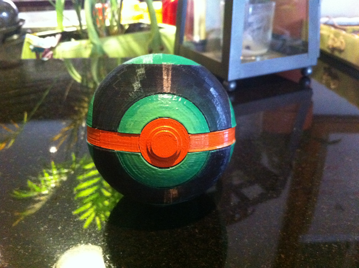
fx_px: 362
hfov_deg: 52.7
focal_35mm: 35
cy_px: 134
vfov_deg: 40.6
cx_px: 180
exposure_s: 1/15
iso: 1000
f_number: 2.8
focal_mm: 3.85
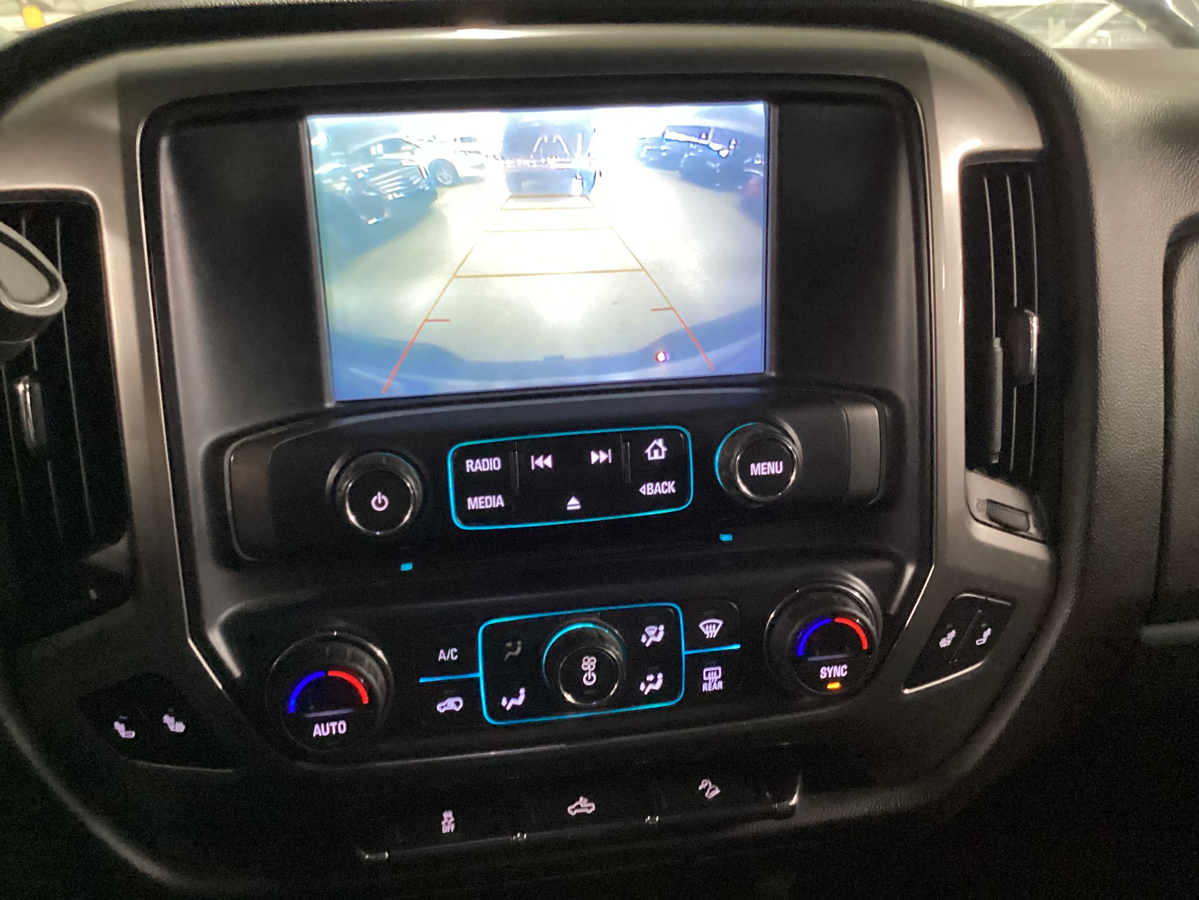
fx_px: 1143
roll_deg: -0.5
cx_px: 572
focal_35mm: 33
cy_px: 476
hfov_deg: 55.3
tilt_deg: -22.3
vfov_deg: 42.9
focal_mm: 3.3
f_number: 2.4
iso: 500
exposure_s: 1/25
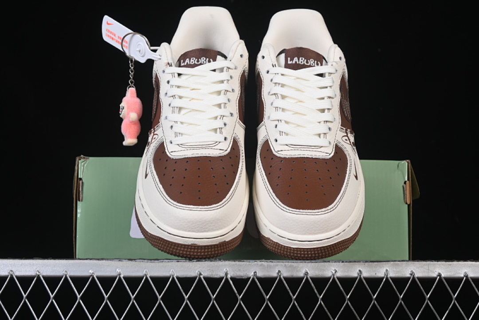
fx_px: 998
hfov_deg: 27.0
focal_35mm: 75
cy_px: 160
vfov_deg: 18.2
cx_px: 240
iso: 160
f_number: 8
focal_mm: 50
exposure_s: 1/100
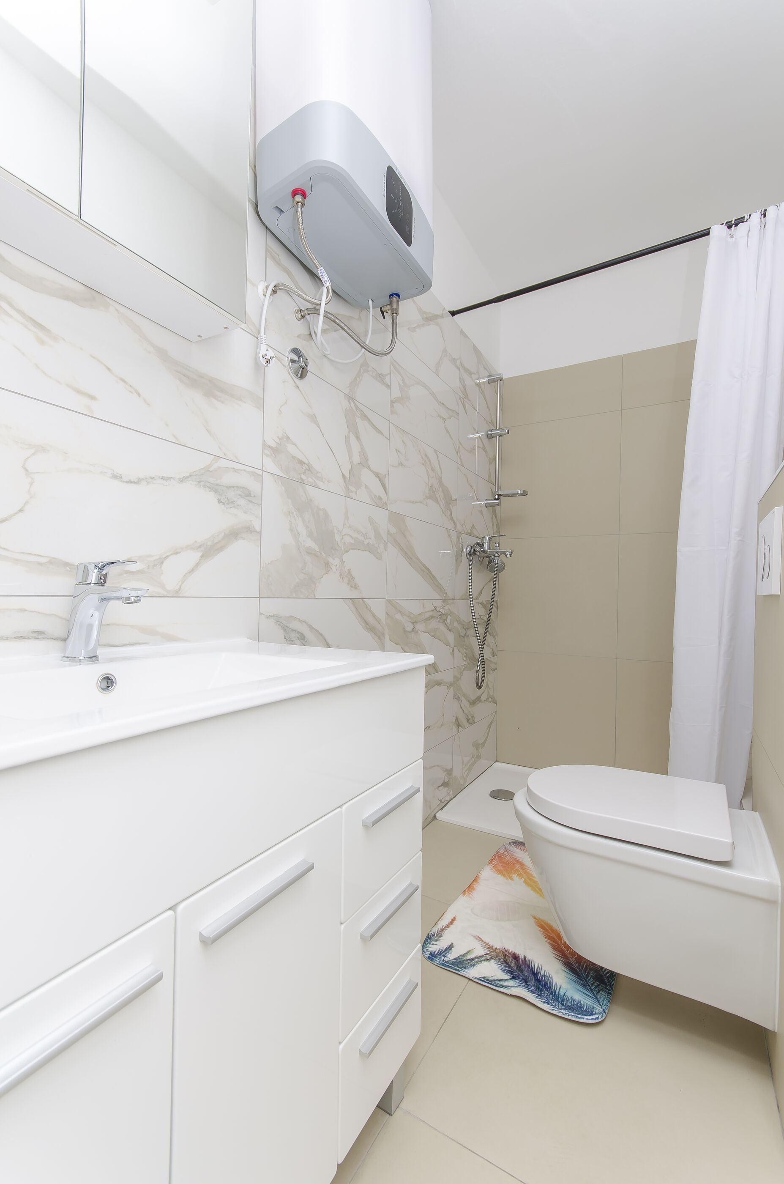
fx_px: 492
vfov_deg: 100.5
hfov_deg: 77.1
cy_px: 592
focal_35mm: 15
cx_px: 392
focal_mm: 10
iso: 100
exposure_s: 1/100
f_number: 7.1
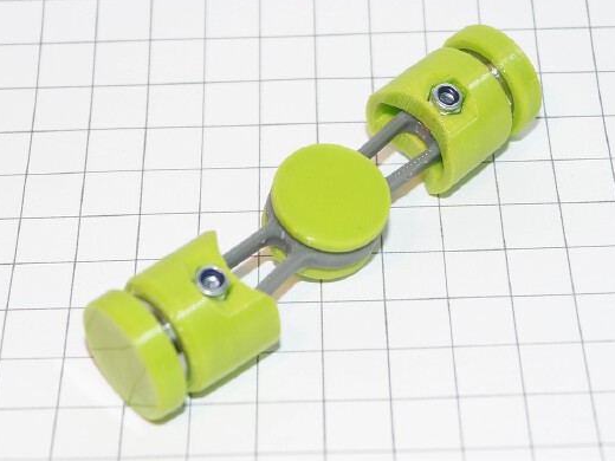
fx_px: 711
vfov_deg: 36.0
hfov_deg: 46.8
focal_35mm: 40
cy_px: 226
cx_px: 331
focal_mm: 24
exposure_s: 1/100
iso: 100
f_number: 5
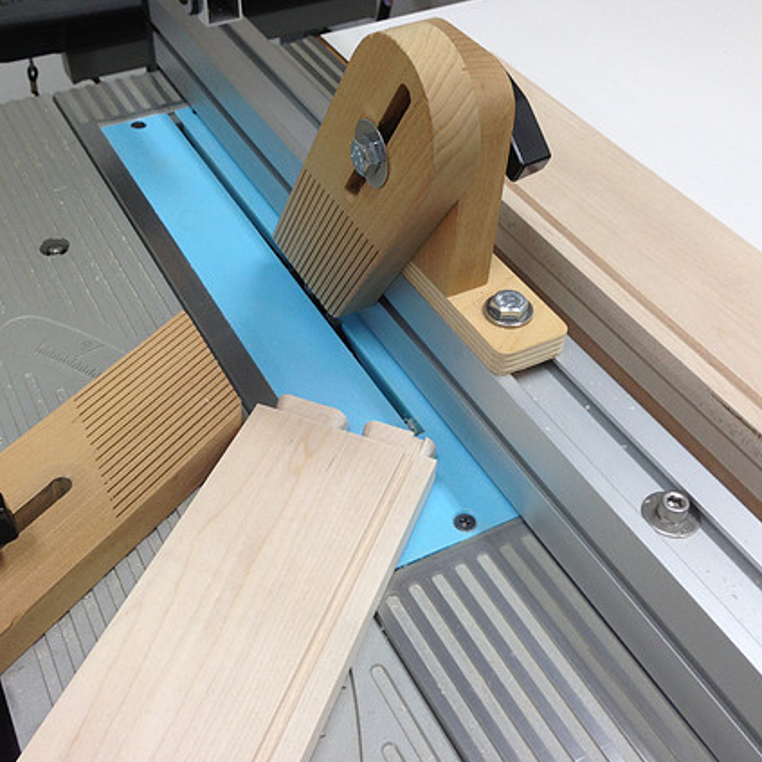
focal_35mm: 40
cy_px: 376
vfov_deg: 41.9
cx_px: 321
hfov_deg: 41.7
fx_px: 996
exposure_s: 1/30
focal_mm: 4.13
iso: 50
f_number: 2.4
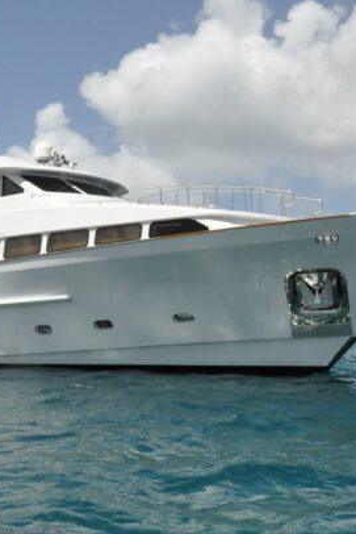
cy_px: 208
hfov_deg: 26.5
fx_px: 756
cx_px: 150
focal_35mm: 51
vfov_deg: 38.7
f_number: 10
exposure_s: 1/3200
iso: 1600
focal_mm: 18
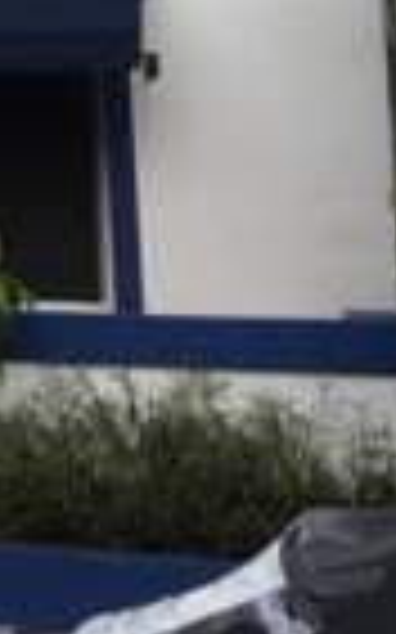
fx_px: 1988
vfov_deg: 17.4
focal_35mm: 115
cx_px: -585
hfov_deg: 9.9
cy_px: -103
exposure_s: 1/1217
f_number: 2.4
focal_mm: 3.3
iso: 32
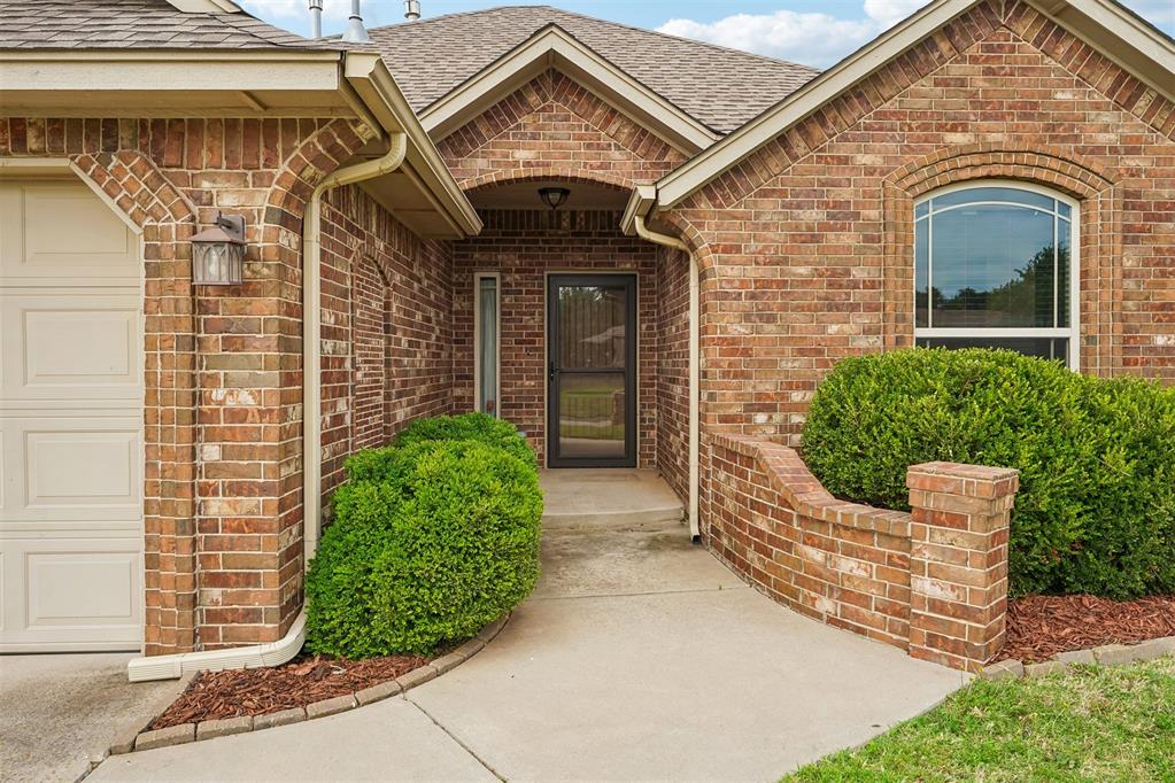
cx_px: 588
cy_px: 392
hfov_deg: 73.7
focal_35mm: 24
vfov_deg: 53.1
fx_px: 783
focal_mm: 24
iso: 100
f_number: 9
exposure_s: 1/60
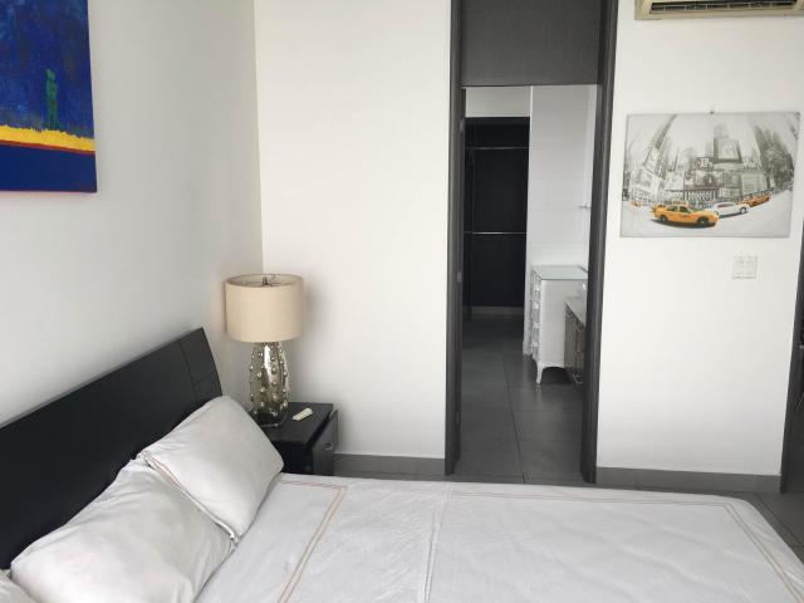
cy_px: 302
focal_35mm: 29
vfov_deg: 48.2
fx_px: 674
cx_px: 402
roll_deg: +0.2
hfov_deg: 61.7
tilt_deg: -8.5
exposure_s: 1/120
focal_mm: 4.15
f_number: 2.2
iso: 25
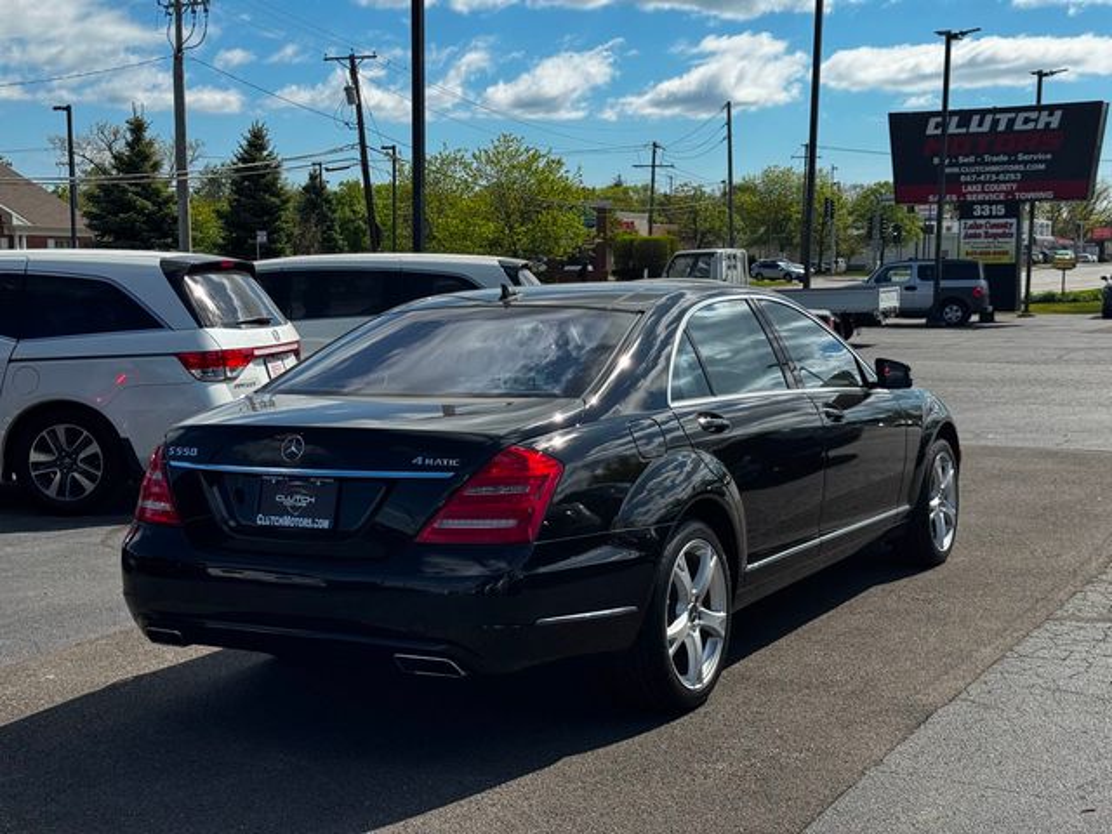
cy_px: 417
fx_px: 1542
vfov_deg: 30.3
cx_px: 556
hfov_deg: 39.7
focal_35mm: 48
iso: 64
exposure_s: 1/4608
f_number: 1.78
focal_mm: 6.76
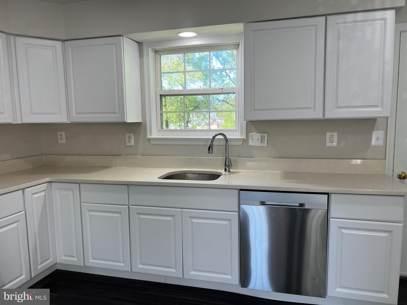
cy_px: 152
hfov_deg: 67.3
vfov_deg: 53.1
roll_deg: +0.4
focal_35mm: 26
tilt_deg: -6.6
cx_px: 204
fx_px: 306
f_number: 1.5
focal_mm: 5.7
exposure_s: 1/164
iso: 50
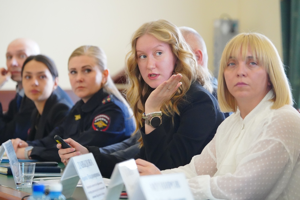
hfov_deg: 10.8
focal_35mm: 190
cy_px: 100
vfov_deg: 7.2
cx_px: 150
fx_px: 1583
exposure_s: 1/250
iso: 12800
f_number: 5
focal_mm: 190
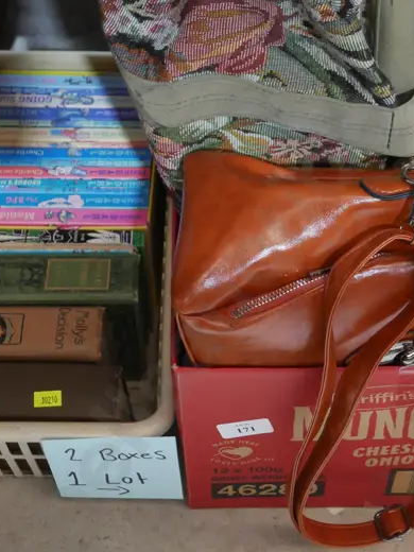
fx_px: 1068
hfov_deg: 21.9
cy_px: 297
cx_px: 231
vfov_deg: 29.0
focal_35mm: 67
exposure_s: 1/60
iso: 2000
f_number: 4
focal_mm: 17
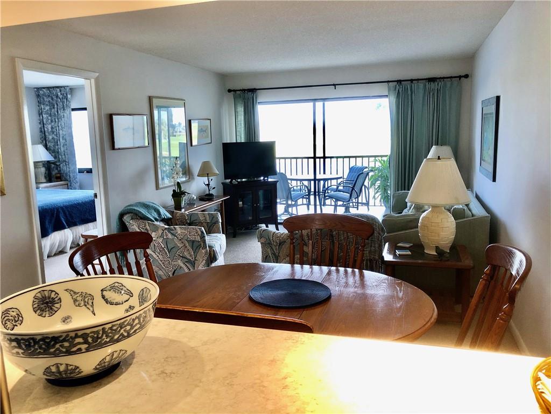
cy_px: 207
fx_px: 446
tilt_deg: -8.1
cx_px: 276
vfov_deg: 49.7
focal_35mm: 28
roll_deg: +1.3
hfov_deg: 63.4
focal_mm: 3.99
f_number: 1.8
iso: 32
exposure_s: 1/30
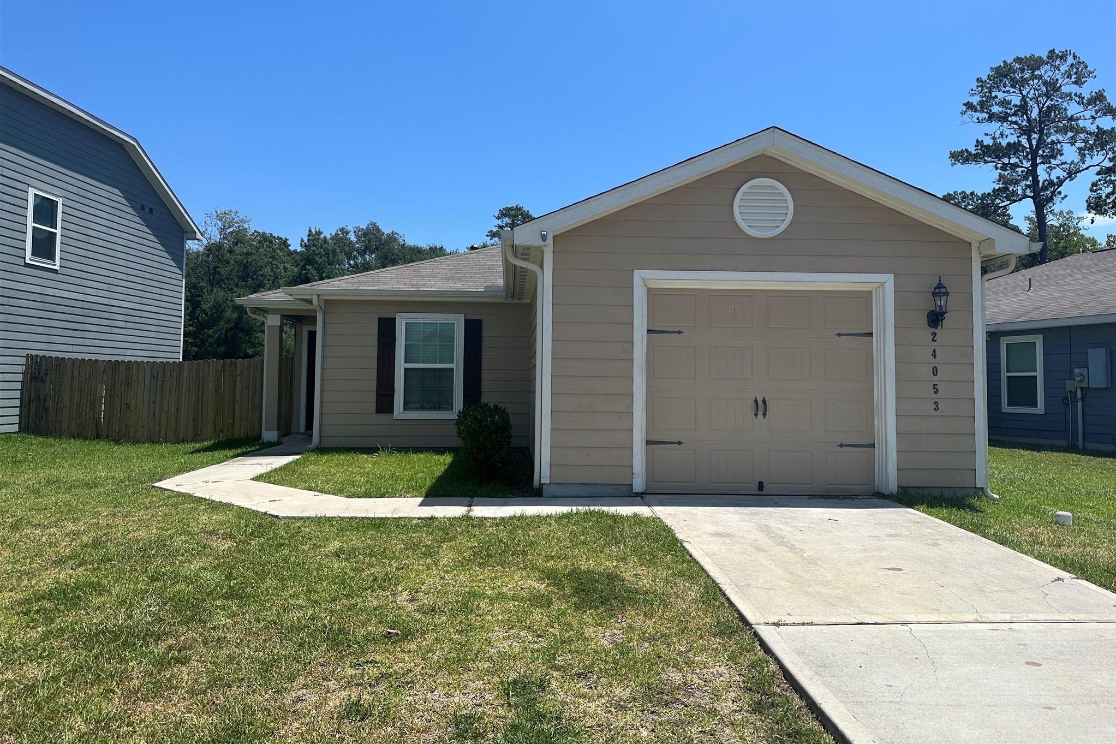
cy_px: 338
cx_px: 558
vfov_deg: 51.2
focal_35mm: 25
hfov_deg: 71.5
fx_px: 775
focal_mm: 6.86
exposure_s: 1/5525
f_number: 1.78
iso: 80
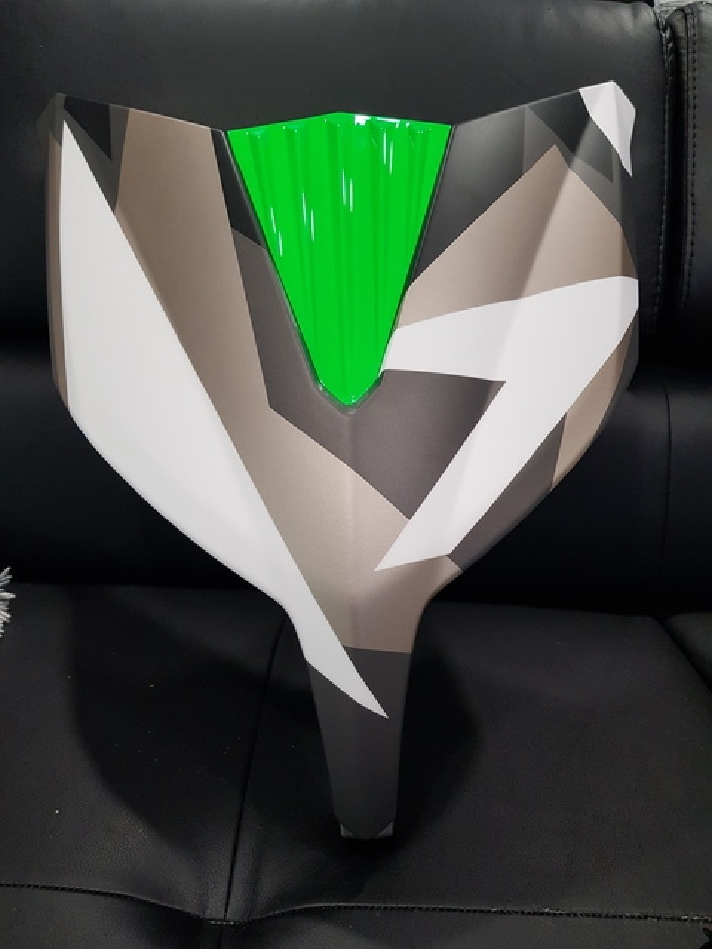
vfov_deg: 67.3
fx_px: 713
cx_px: 356
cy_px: 474
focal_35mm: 26
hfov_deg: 53.1
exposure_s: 1/50
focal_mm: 4.2
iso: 160
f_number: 1.7
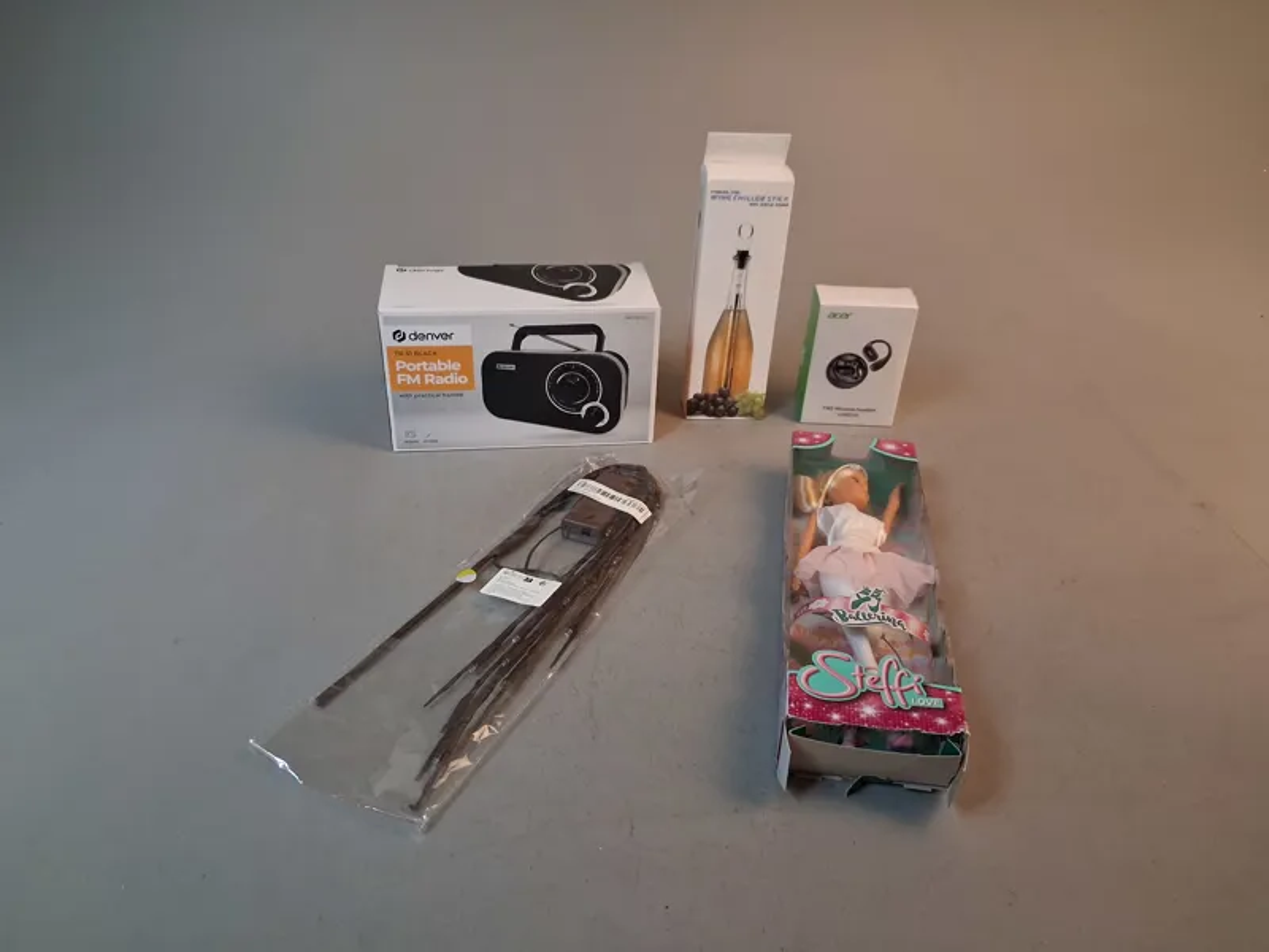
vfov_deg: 51.4
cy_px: 476
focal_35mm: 27
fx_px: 990
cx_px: 634
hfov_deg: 65.3
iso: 400
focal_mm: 4
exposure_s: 1/100
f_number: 1.8
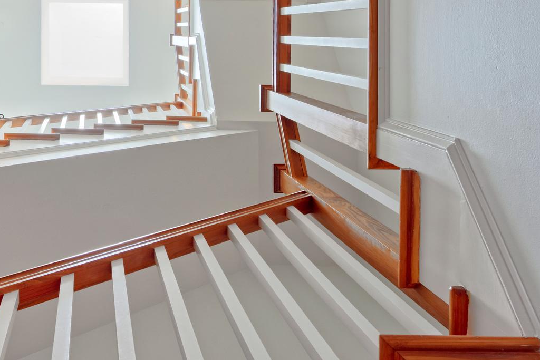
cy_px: 46
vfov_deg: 35.1
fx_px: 540
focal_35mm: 36
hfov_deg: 48.9
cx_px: 81
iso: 320
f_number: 11
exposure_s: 1/640
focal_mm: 18
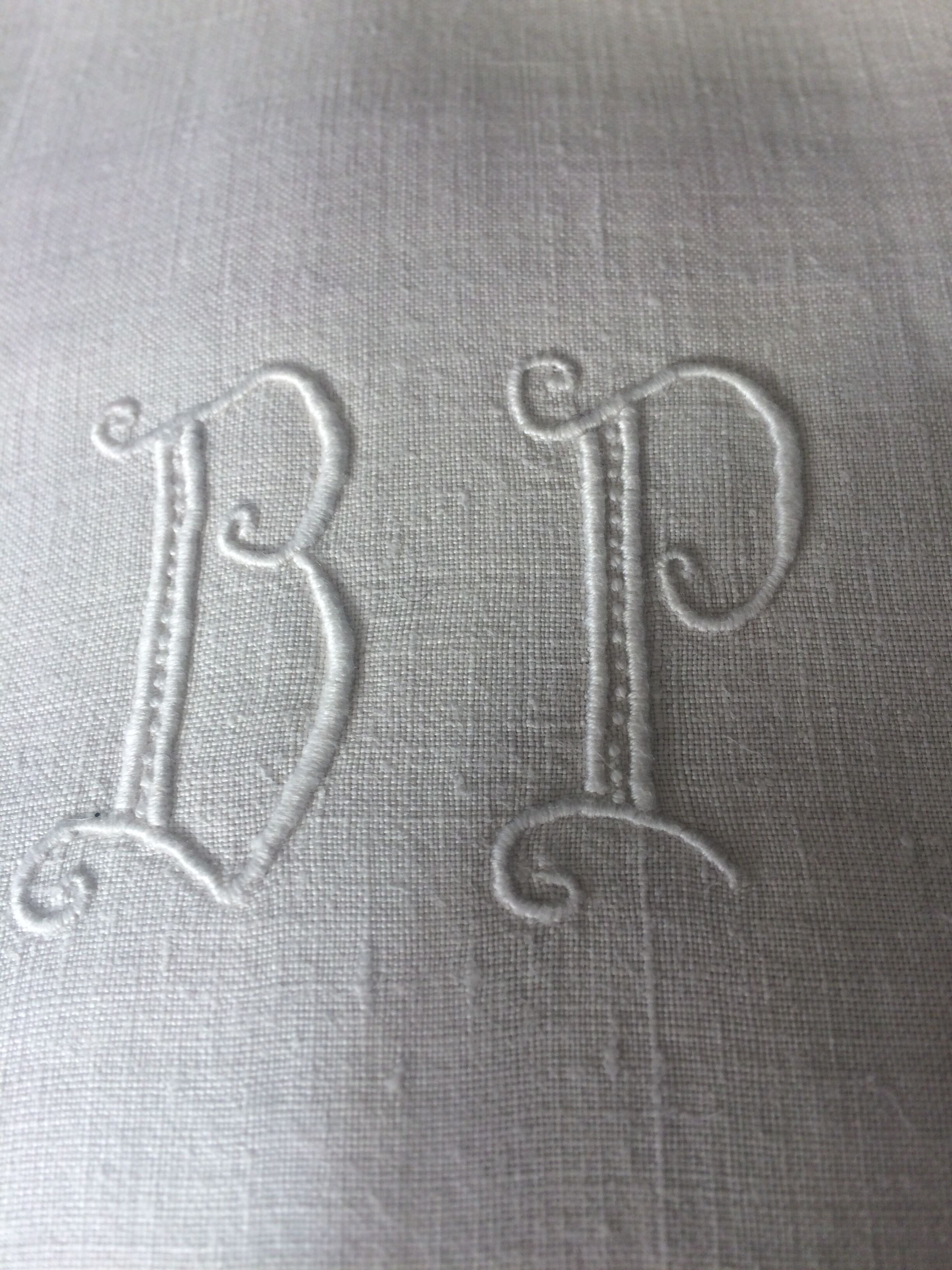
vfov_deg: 61.7
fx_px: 1063
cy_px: 635
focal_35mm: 29
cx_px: 476
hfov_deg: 48.2
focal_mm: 4.15
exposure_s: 1/224
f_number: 2.2
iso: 32
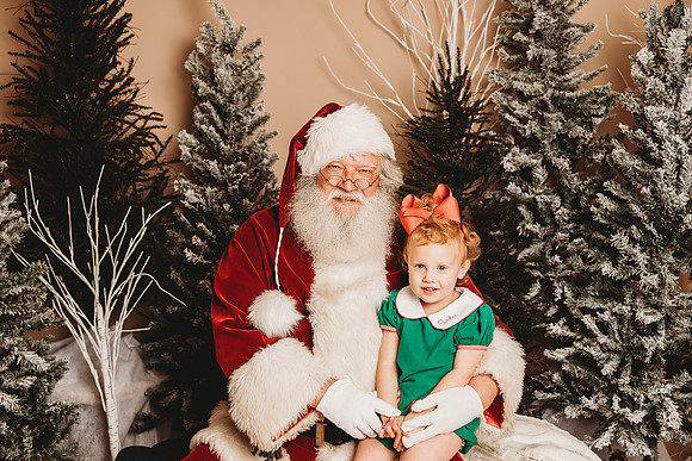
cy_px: 230
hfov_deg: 39.9
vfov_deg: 27.2
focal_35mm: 50
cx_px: 346
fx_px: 953
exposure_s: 1/160
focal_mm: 48
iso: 100
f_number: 4
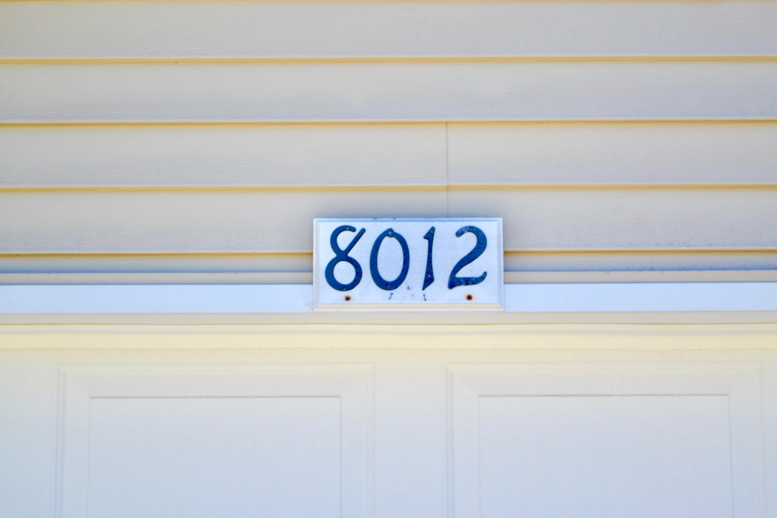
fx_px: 1554
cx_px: 388
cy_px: 259
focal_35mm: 72
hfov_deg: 28.1
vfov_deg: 18.9
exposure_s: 1/160
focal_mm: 48
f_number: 6.3
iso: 100
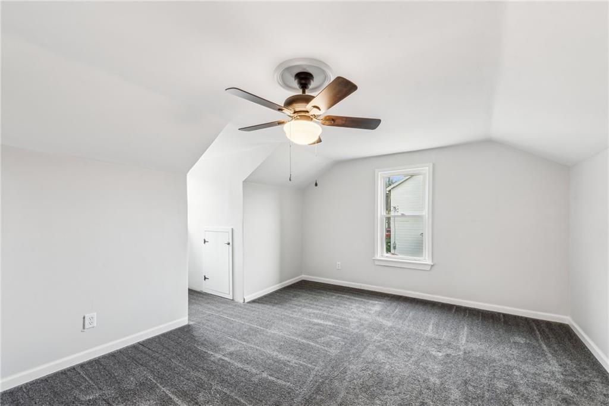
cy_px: 203
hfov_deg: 104.2
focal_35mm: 14
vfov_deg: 81.2
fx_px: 237
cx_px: 304
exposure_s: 1/10
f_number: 11
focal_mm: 14
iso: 100
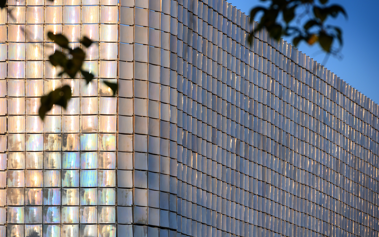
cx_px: 189
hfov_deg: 10.2
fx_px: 2118
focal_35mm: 205
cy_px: 118
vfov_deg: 6.4
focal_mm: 200
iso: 200
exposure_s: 1/800
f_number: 5.6
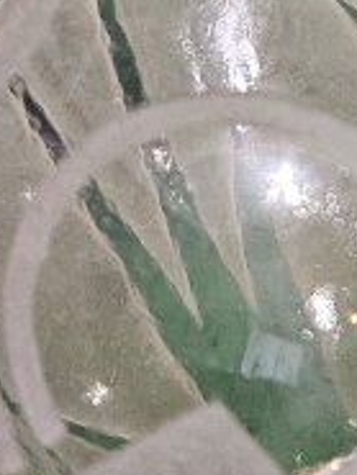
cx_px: 583
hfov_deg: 9.6
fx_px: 2047
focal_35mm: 149
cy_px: -85
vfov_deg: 12.9
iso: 640
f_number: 1.8
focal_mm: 5.4
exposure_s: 1/50
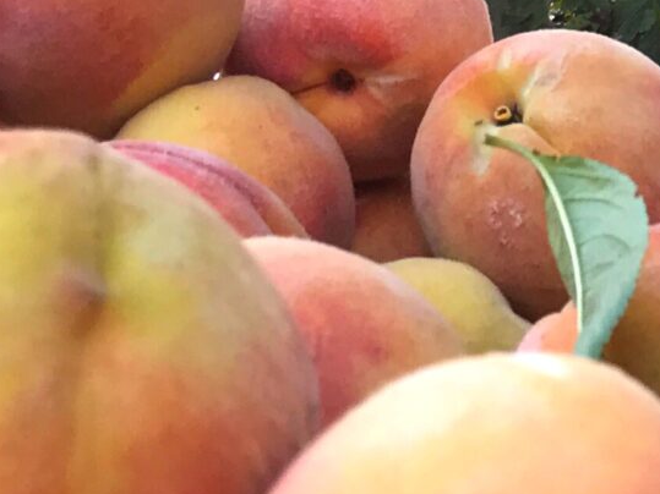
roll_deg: -1.4
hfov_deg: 14.3
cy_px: -225
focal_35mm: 133
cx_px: 816
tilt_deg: +17.0
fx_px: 2535
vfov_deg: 10.8
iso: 20
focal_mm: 3.99
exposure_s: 1/115
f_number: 1.8
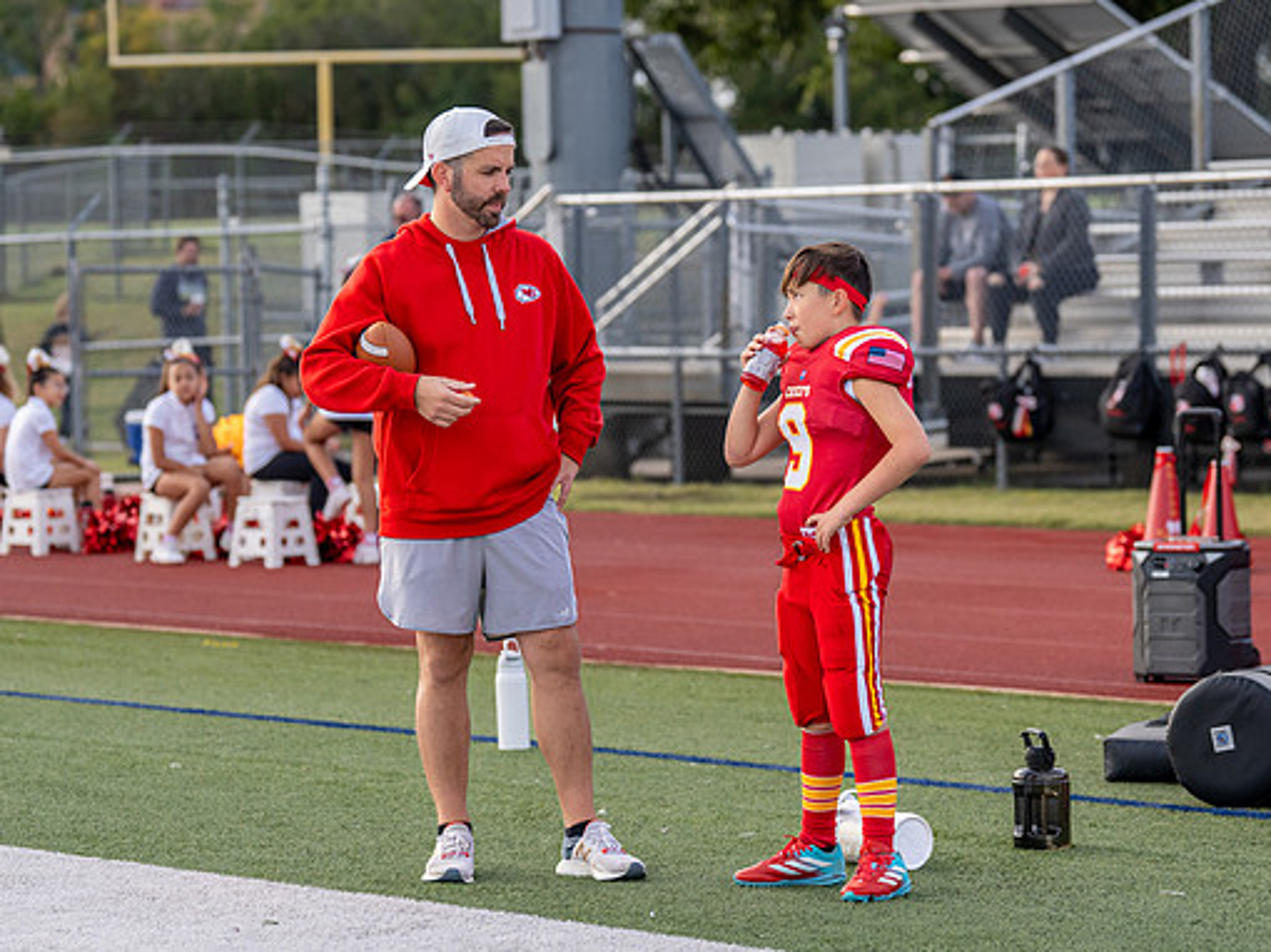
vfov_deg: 10.4
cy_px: 522
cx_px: 624
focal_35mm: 142
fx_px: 5211
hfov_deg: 13.9
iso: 500
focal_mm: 95
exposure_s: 1/2500
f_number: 2.8
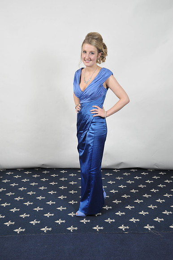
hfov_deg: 33.4
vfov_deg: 48.5
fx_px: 289
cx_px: 86
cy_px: 130
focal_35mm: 40
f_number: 7.1
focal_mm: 40
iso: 1000
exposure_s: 1/160
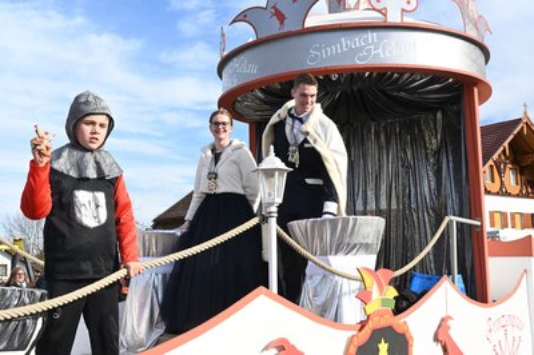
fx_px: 637
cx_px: 267
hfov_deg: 45.5
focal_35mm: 43
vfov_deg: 31.1
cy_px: 178
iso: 1000
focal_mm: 43
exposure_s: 1/200
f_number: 22
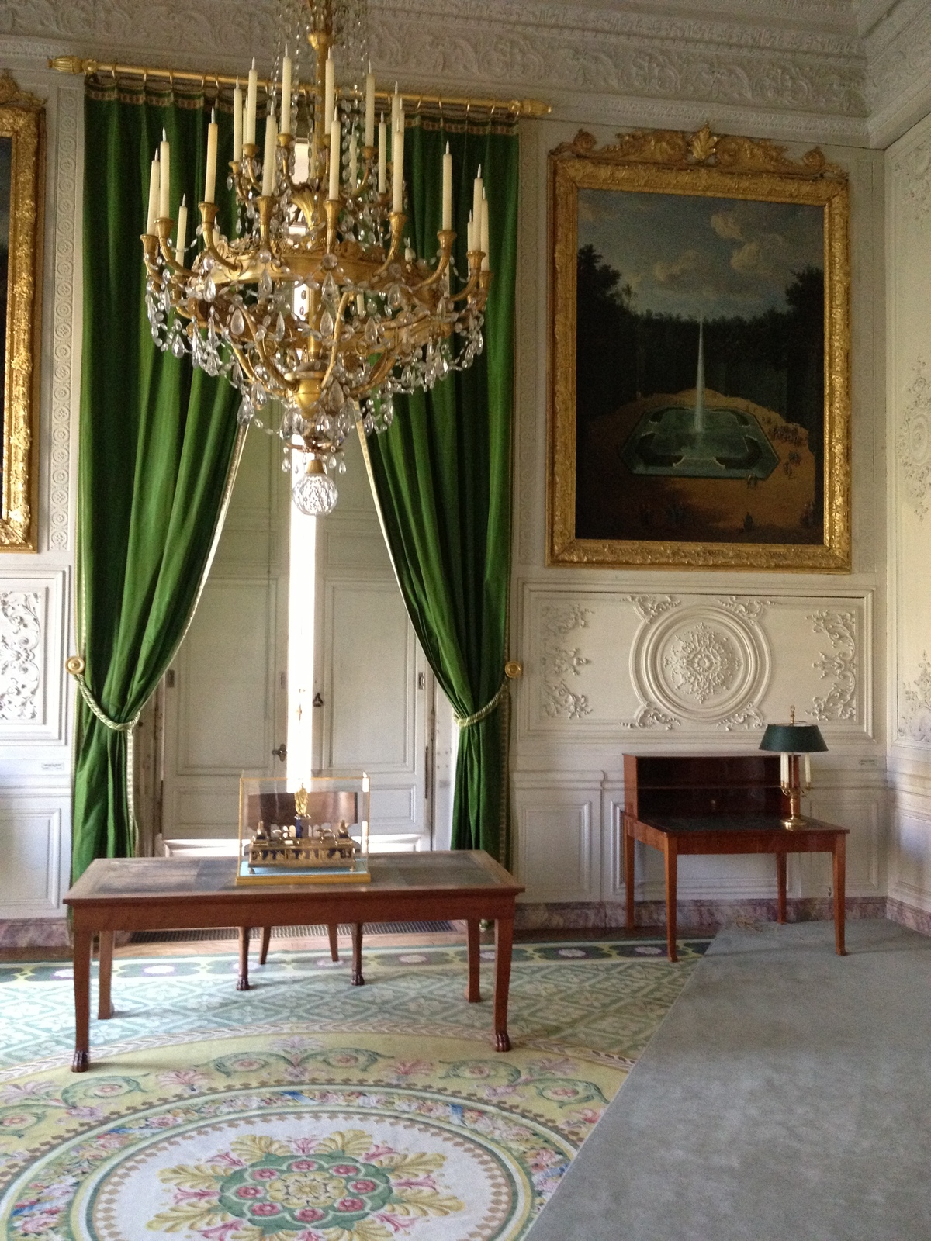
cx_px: 466
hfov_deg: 40.7
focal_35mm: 35
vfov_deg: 52.6
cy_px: 620
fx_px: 1255
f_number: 2.4
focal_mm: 4.28
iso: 320
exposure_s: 1/20
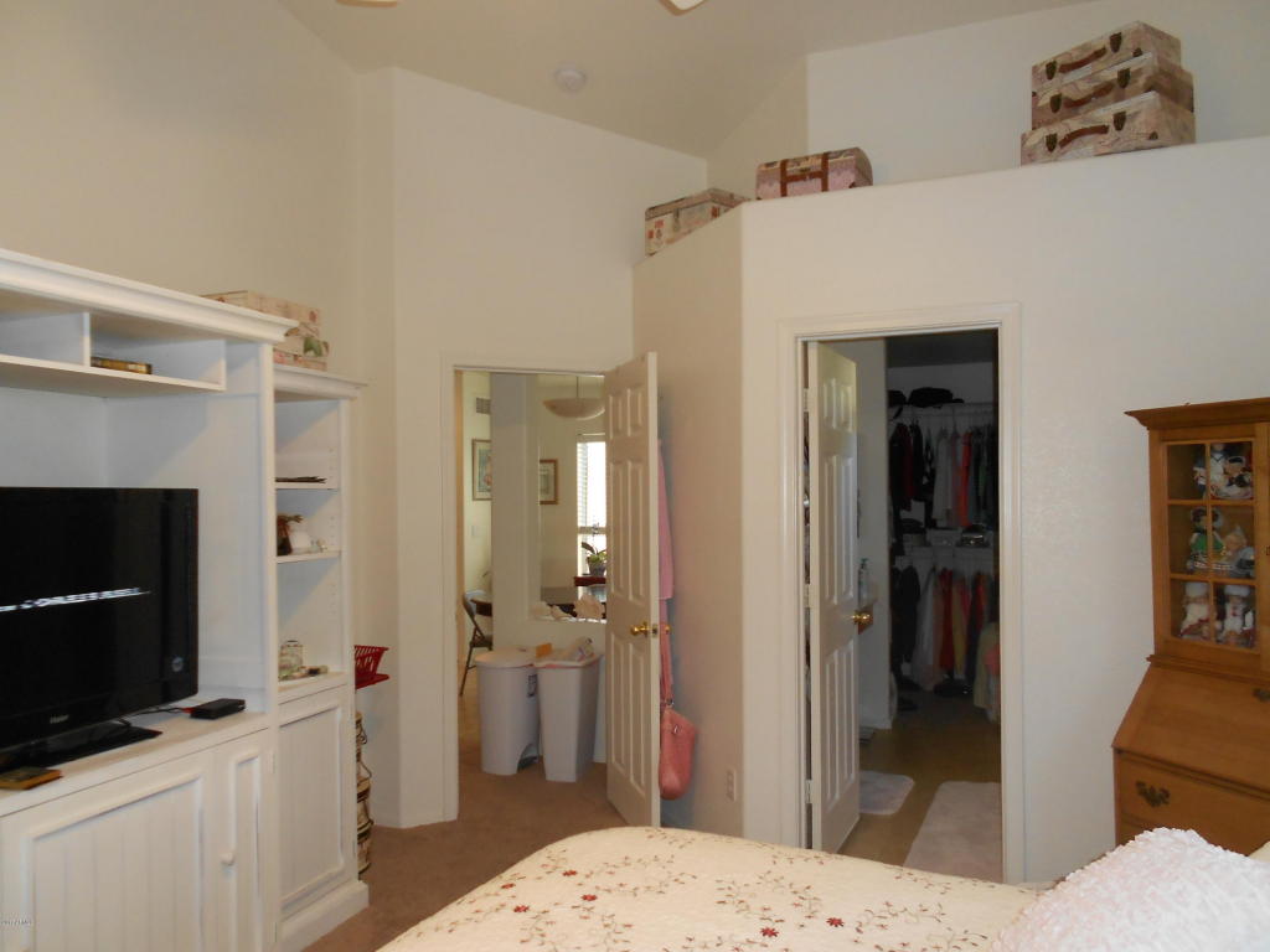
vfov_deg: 53.1
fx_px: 954
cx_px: 635
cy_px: 476
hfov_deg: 67.3
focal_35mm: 26
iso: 200
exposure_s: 1/25
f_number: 3.2
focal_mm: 4.6
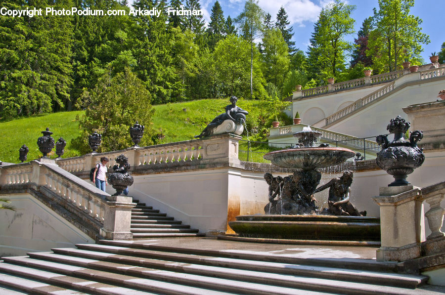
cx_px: 222
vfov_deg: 39.8
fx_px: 407
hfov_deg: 57.3
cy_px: 148
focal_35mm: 33
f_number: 9
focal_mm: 22
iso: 250
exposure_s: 1/640
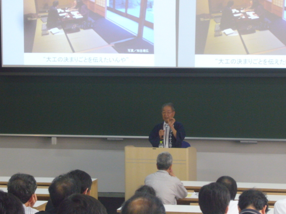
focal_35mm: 141
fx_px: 1165
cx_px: 170
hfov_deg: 14.0
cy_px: 113
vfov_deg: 10.5
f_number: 5.6
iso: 200
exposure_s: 1/13
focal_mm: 16.8
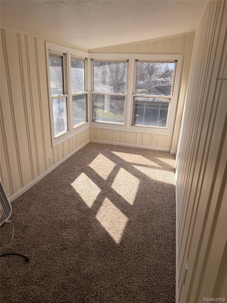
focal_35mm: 24
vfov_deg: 71.6
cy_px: 152
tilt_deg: -21.1
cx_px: 114
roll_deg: -1.6
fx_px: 210
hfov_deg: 56.8
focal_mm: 6.76
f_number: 1.78
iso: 80
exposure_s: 1/1689
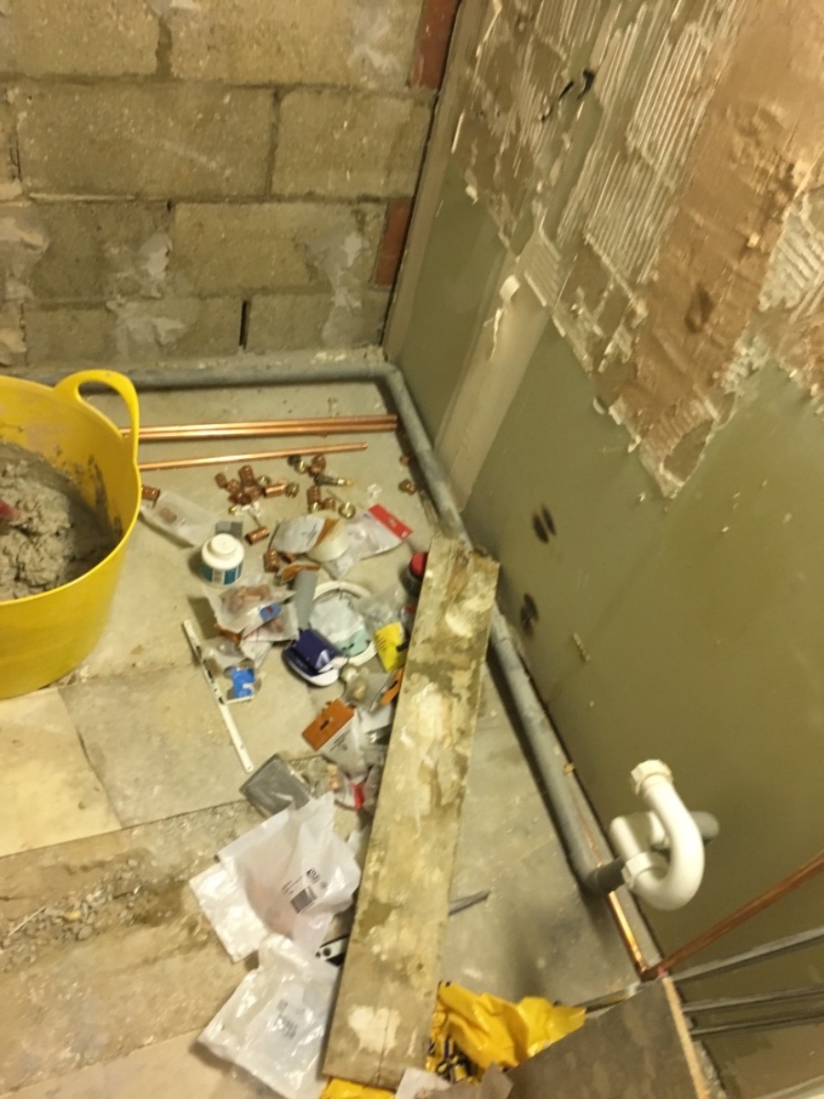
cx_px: 412
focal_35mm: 29
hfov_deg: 48.2
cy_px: 550
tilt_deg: -50.2
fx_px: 920
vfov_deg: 61.7
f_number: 2.2
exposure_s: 1/20
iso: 200
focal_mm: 4.15
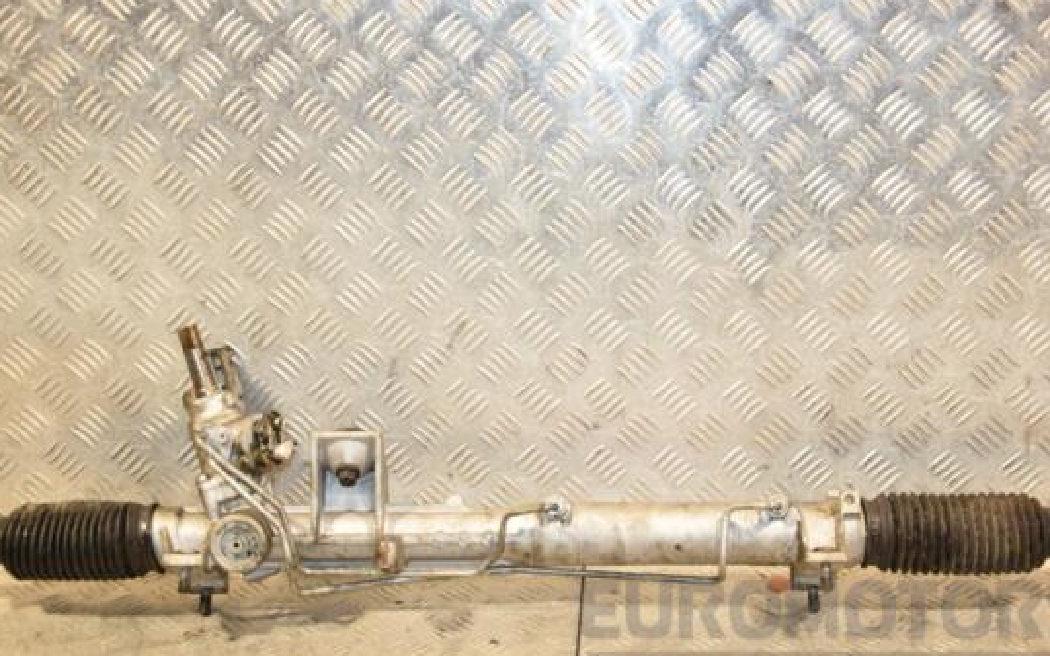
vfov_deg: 22.4
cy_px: 349
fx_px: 1659
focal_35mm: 58
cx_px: 545
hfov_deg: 35.1
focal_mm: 34
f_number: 5
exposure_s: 1/200
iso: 800
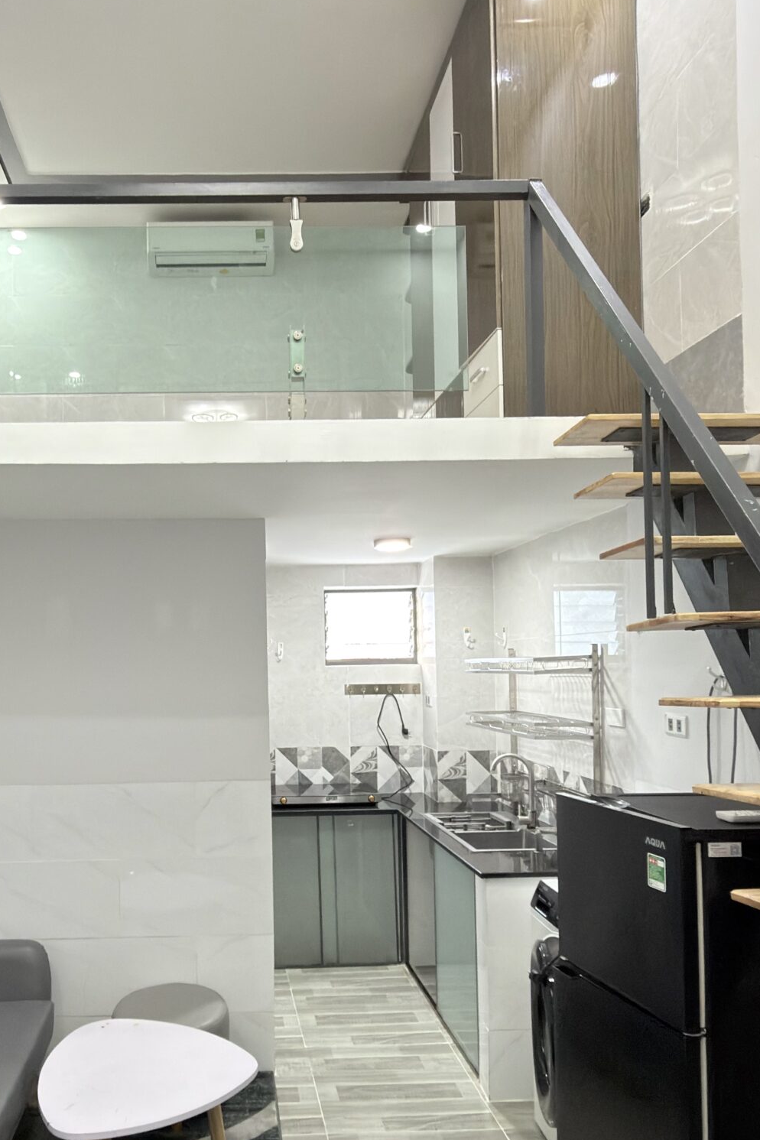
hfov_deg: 50.0
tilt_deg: +1.5
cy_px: 649
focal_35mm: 25
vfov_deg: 71.2
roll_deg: +0.3
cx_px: 227
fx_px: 792
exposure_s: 1/25
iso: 160
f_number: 2.2
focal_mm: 2.22
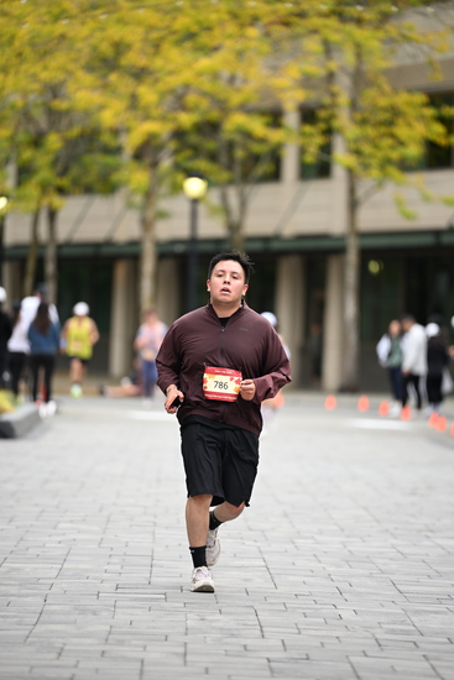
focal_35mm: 200
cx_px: 227
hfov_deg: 6.9
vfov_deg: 10.3
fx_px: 3781
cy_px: 340
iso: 640
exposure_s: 1/2000
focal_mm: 200
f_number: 2.8
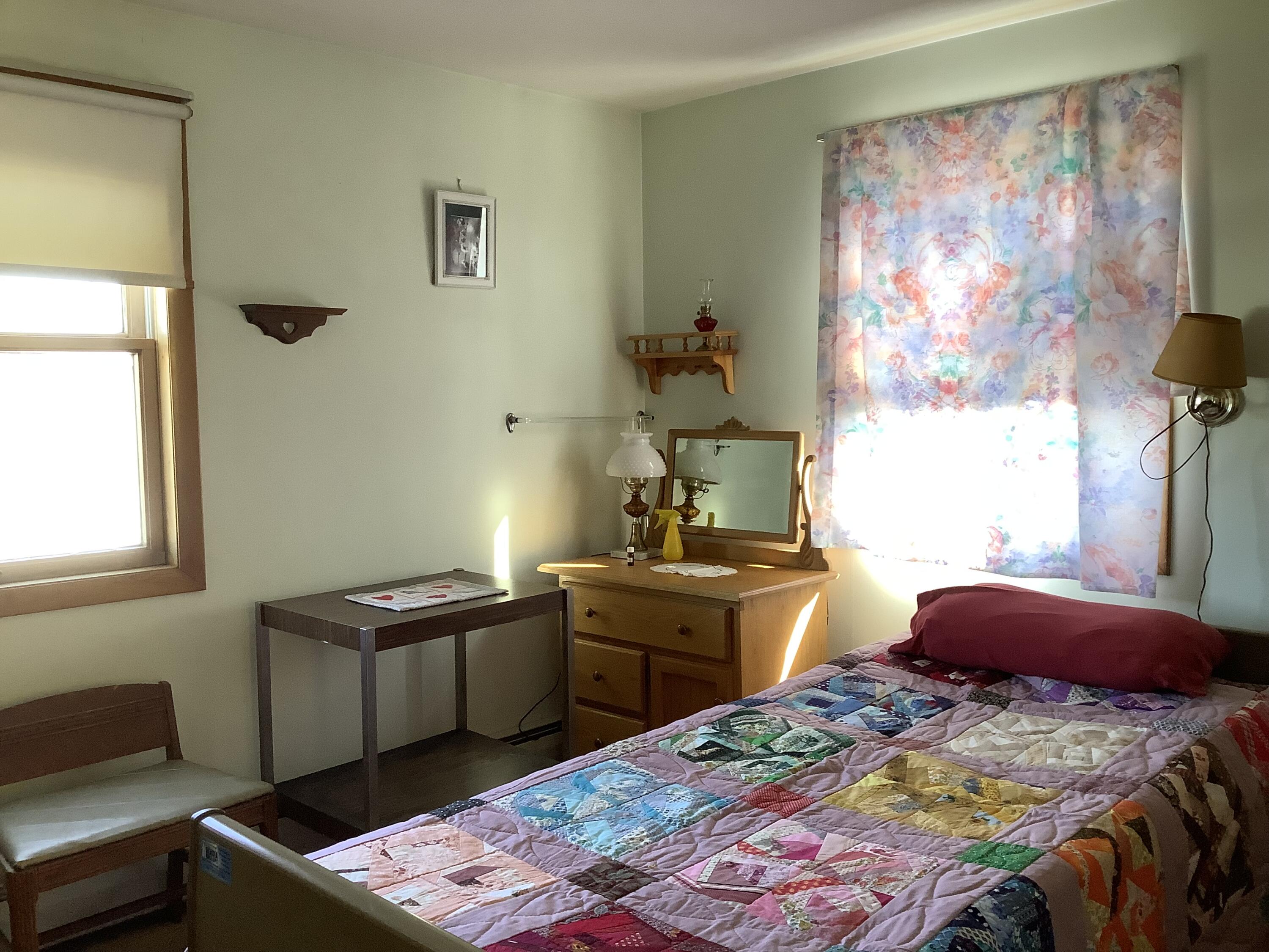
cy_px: 476
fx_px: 1136
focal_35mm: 31
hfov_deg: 58.4
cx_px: 634
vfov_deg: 45.4
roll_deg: -0.2
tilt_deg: -5.3
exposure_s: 1/60
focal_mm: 3.3
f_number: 2.4
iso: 100
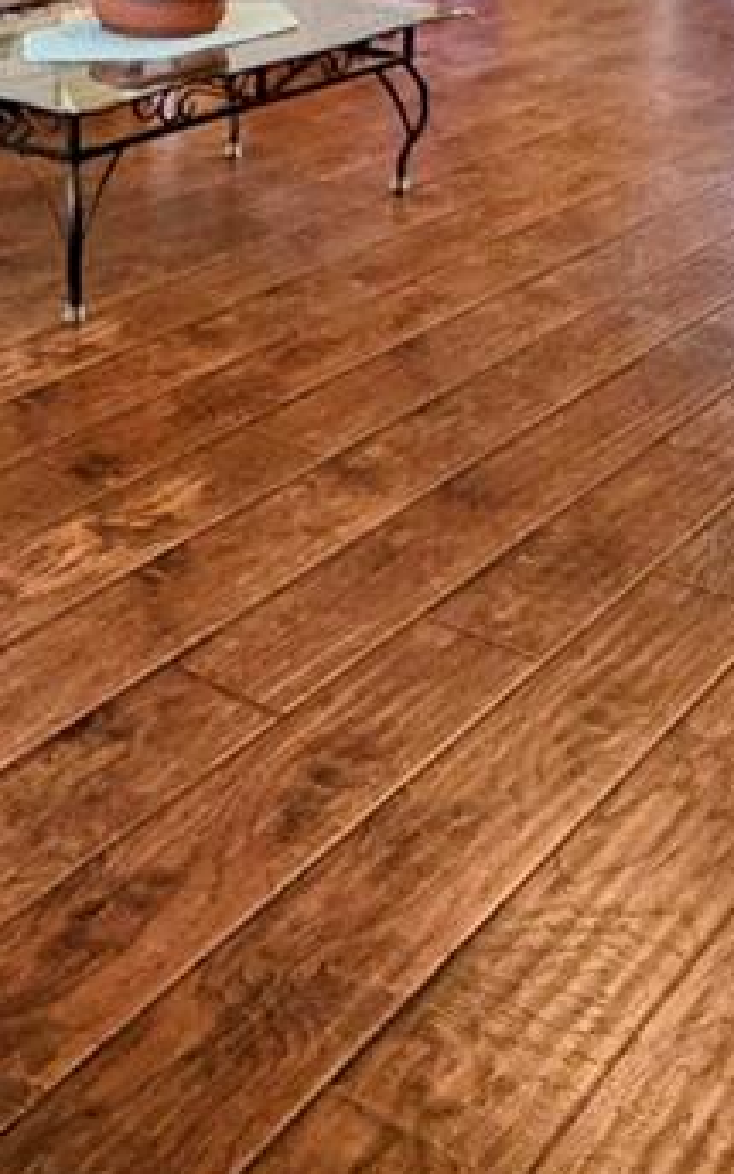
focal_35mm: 48
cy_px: -61
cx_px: 164
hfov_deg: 26.4
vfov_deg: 36.5
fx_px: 1536
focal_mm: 2.2
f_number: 2.2
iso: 400
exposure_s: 1/60
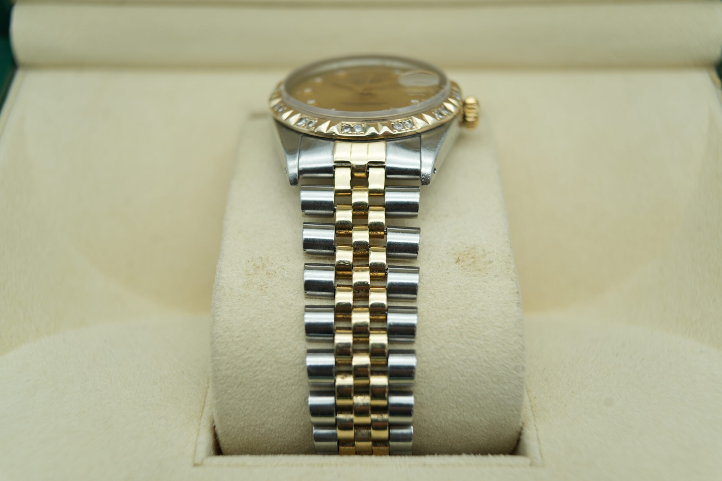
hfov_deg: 54.4
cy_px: 240
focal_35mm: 35
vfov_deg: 37.9
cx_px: 361
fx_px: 702
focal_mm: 35
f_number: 5
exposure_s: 1/250
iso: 400
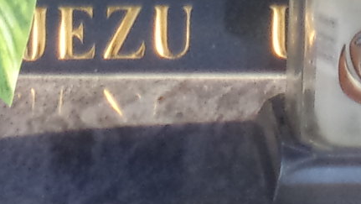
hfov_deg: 5.1
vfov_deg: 2.8
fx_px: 4013
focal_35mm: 419
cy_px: -561
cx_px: 468
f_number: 5.2
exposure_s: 1/250
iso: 200
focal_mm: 11.5
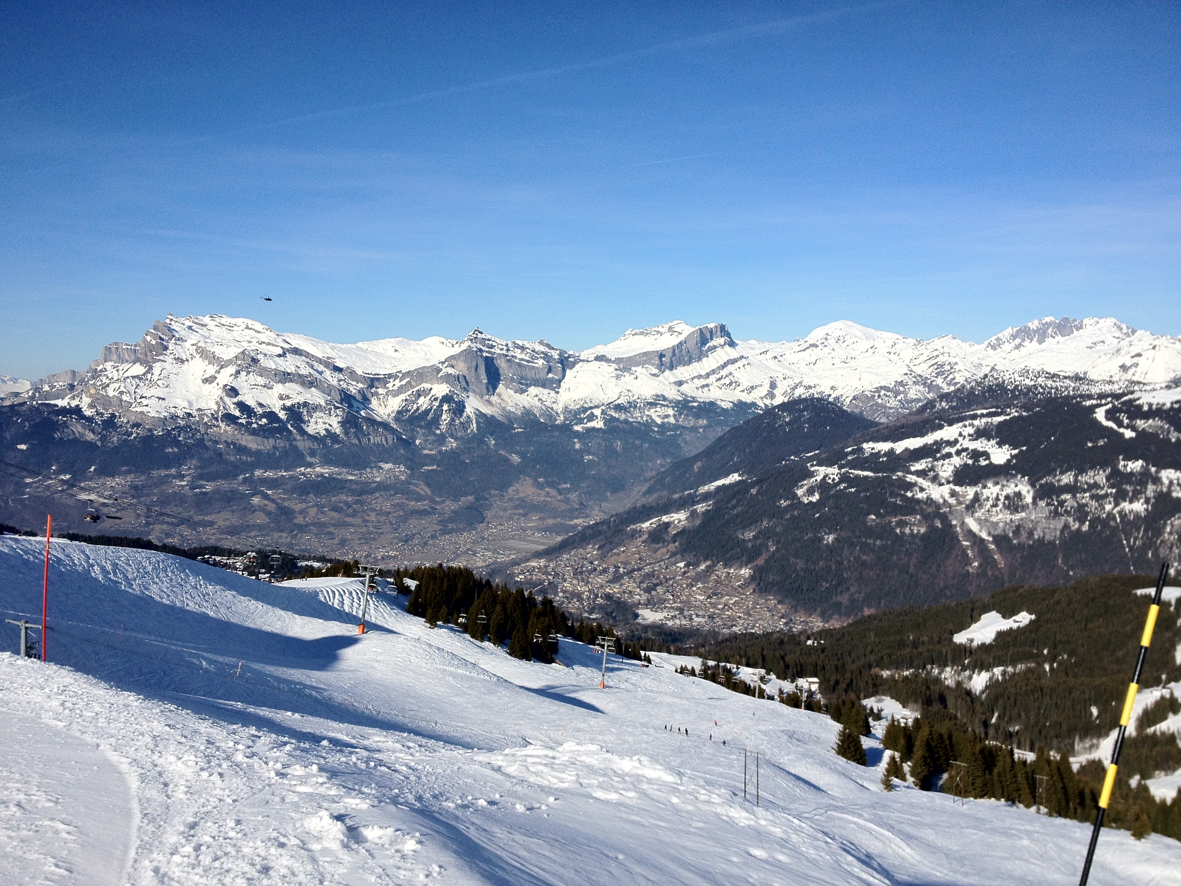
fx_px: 1194
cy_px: 443
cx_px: 590
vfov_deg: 40.7
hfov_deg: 52.6
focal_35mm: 35
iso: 64
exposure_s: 1/3247
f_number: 2.4
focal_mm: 4.28
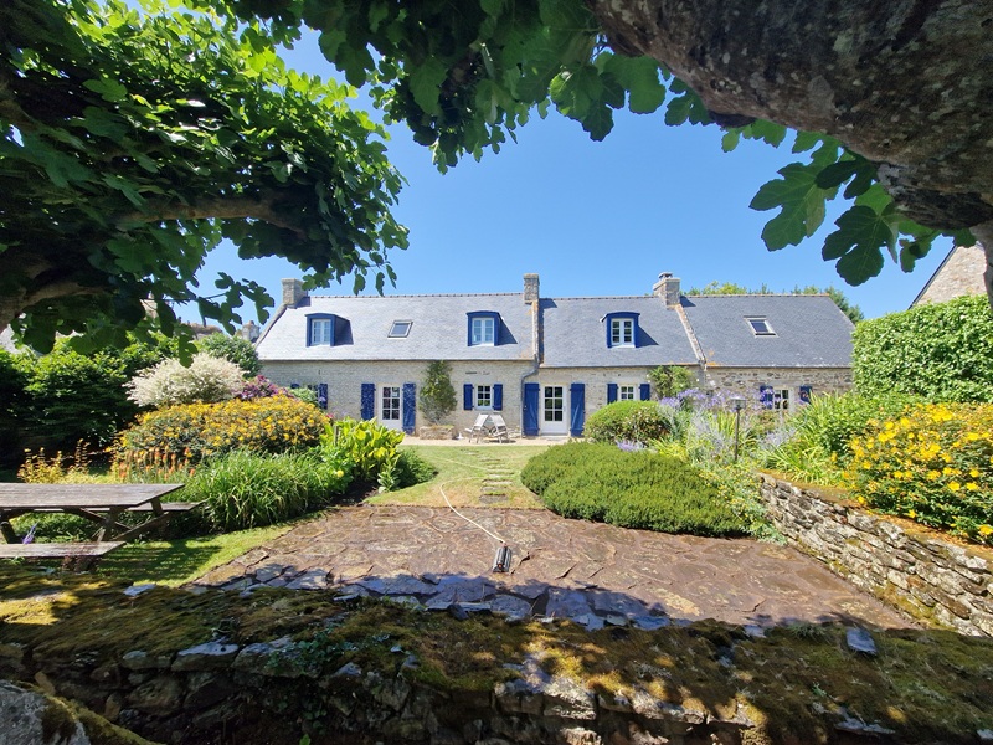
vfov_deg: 89.9
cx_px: 496
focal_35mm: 13
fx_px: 373
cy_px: 372
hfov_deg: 106.2
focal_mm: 2.2
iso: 50
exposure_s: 1/1064
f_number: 2.2
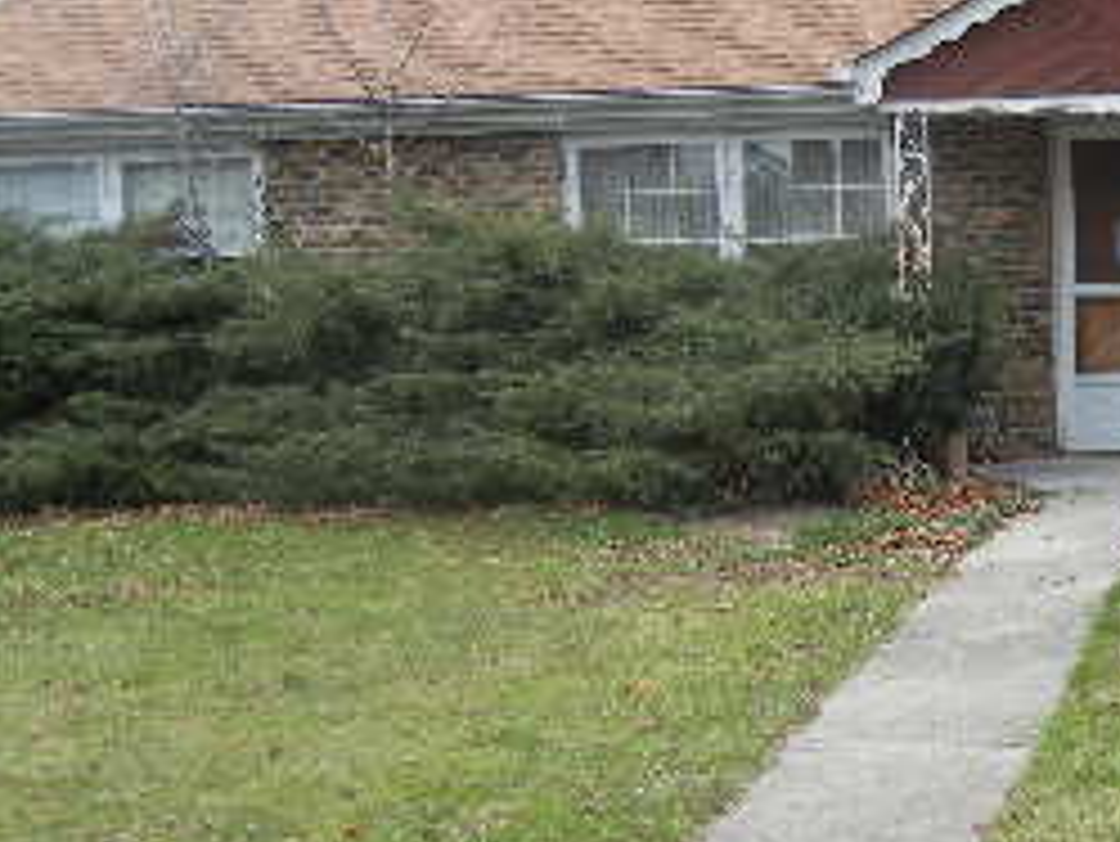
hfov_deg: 24.5
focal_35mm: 77
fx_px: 2493
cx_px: 1039
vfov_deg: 19.1
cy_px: 572
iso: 160
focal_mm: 5.4
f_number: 3.5
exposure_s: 1/57.1
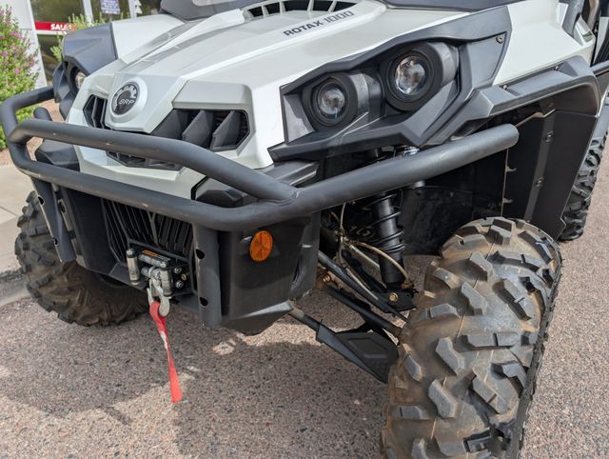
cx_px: 304
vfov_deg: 56.9
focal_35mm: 24
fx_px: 423
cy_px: 230
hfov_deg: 71.5
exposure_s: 1/1100
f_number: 1.68
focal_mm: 6.9
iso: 21
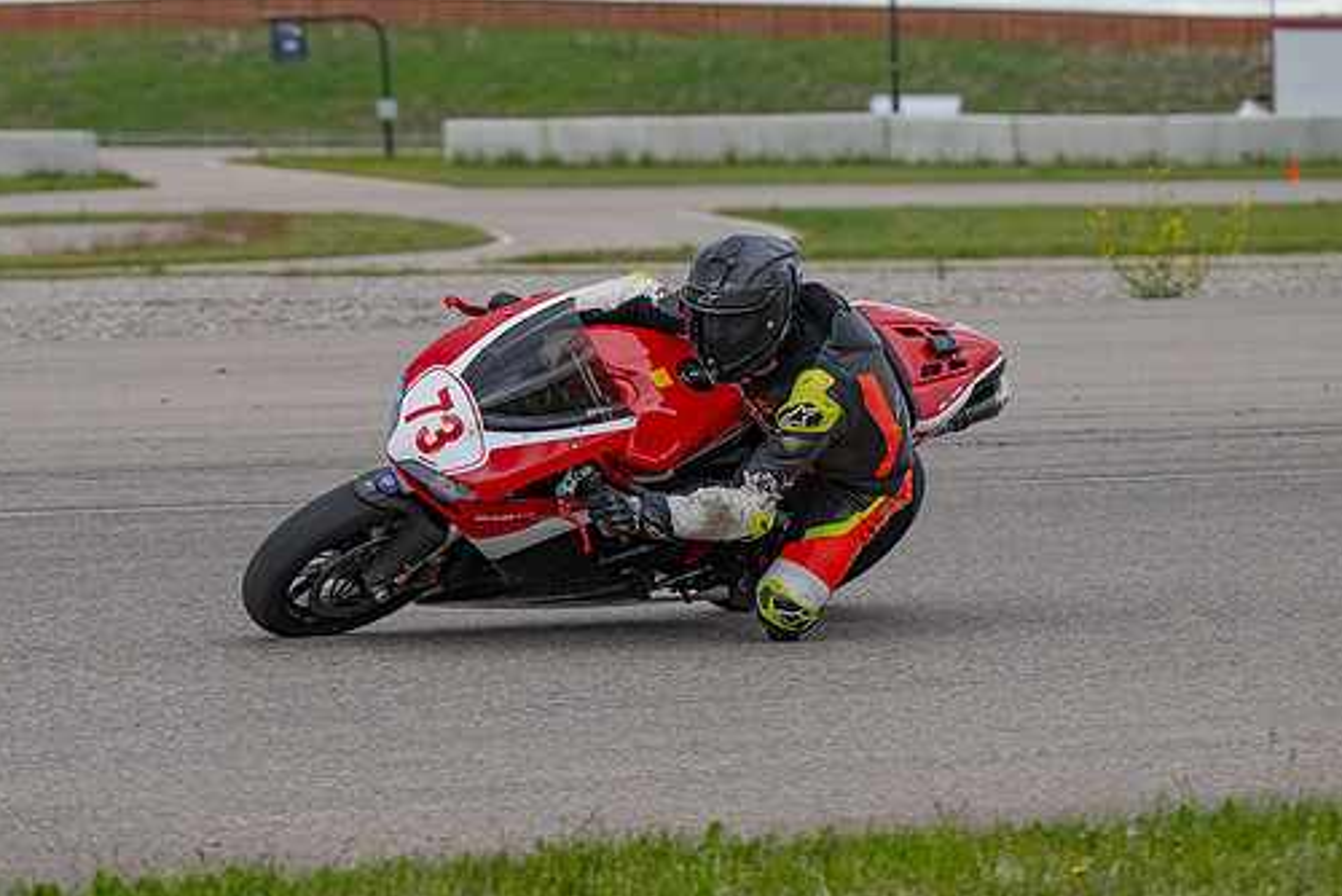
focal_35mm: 218
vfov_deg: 6.3
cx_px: 574
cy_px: 473
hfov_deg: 9.4
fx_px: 8131
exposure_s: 1/1250
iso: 720
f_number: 6.3
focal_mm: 180
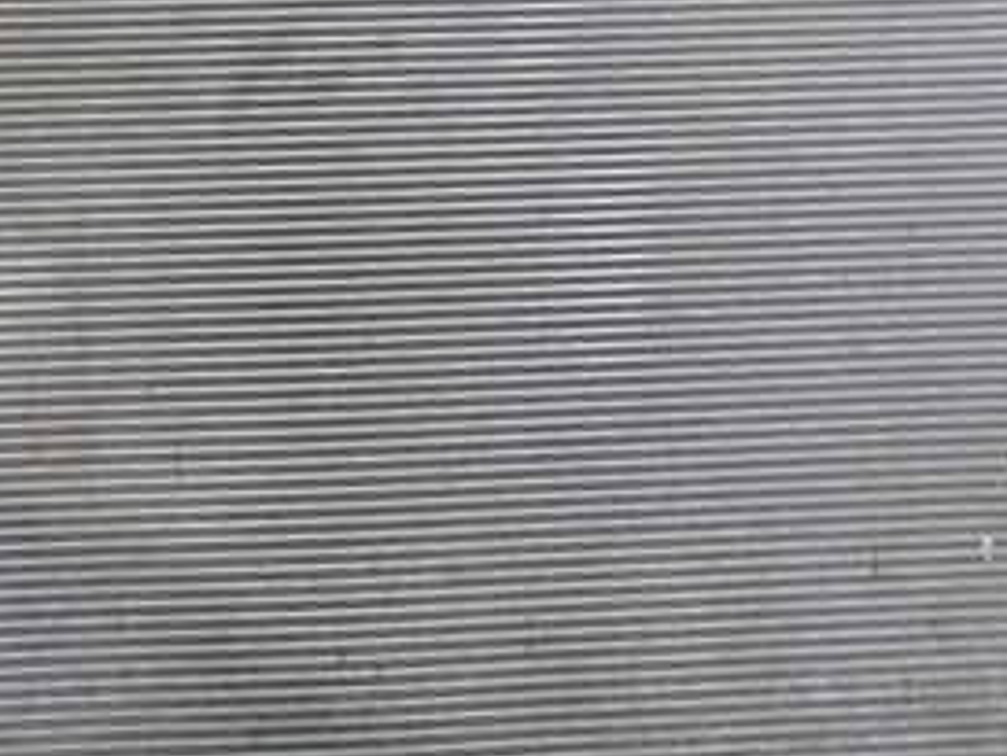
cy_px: 299
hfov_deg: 29.2
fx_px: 1921
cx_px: 361
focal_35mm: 66
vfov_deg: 22.2
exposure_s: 1/30
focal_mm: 5.4
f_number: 2.3
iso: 320
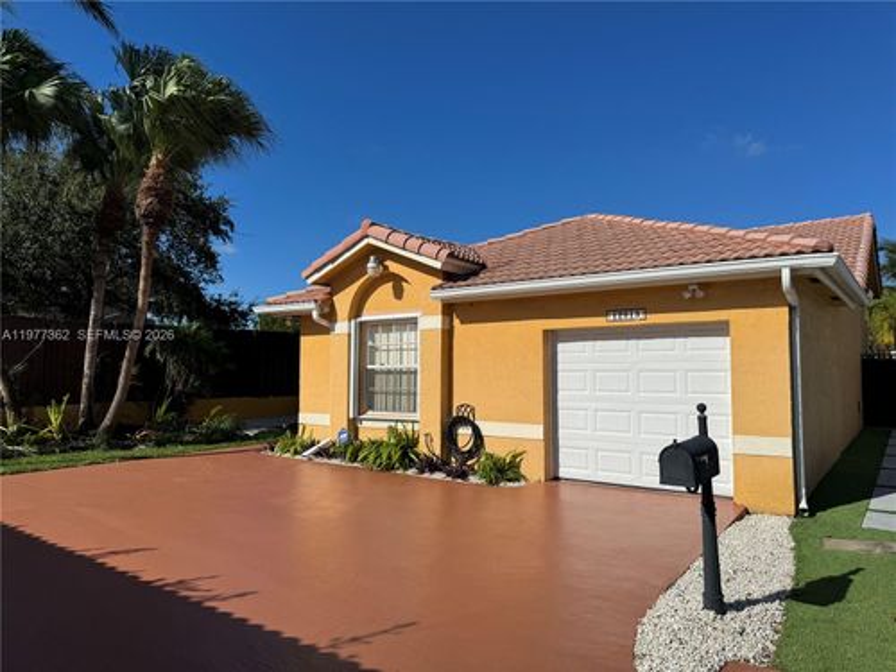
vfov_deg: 56.8
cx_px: 448
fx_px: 621
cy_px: 336
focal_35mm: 24
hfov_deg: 71.6
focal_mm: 6.86
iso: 80
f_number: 1.78
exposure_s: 1/12346
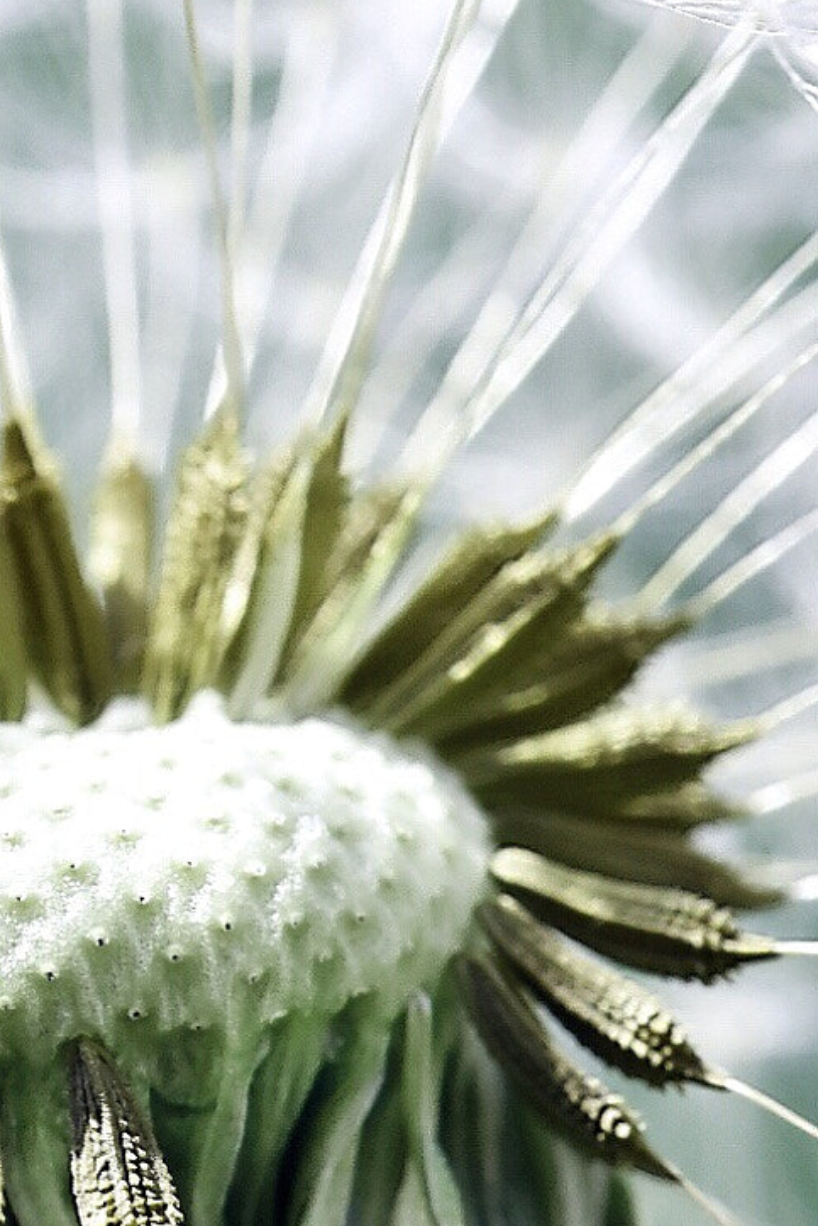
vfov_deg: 5.9
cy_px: 1141
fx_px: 11858
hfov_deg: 3.9
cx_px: 111
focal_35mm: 348
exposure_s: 1/160
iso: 500
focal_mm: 105
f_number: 18
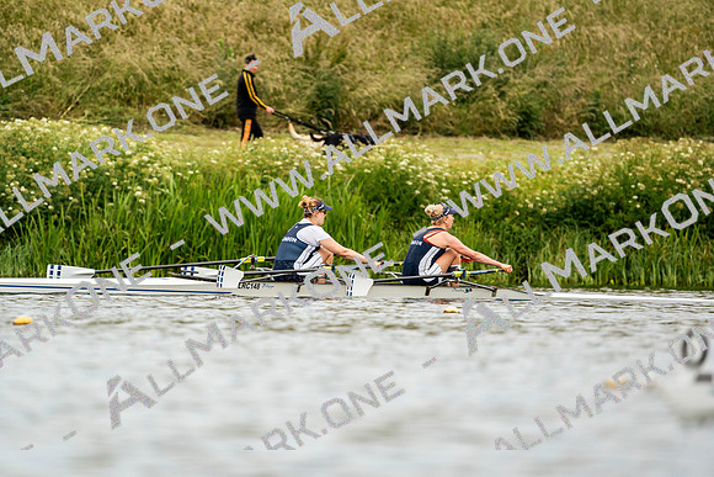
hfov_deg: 3.4
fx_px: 11902
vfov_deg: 2.3
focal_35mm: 600
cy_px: 238
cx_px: 357
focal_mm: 600
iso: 500
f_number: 6.3
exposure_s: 1/2000
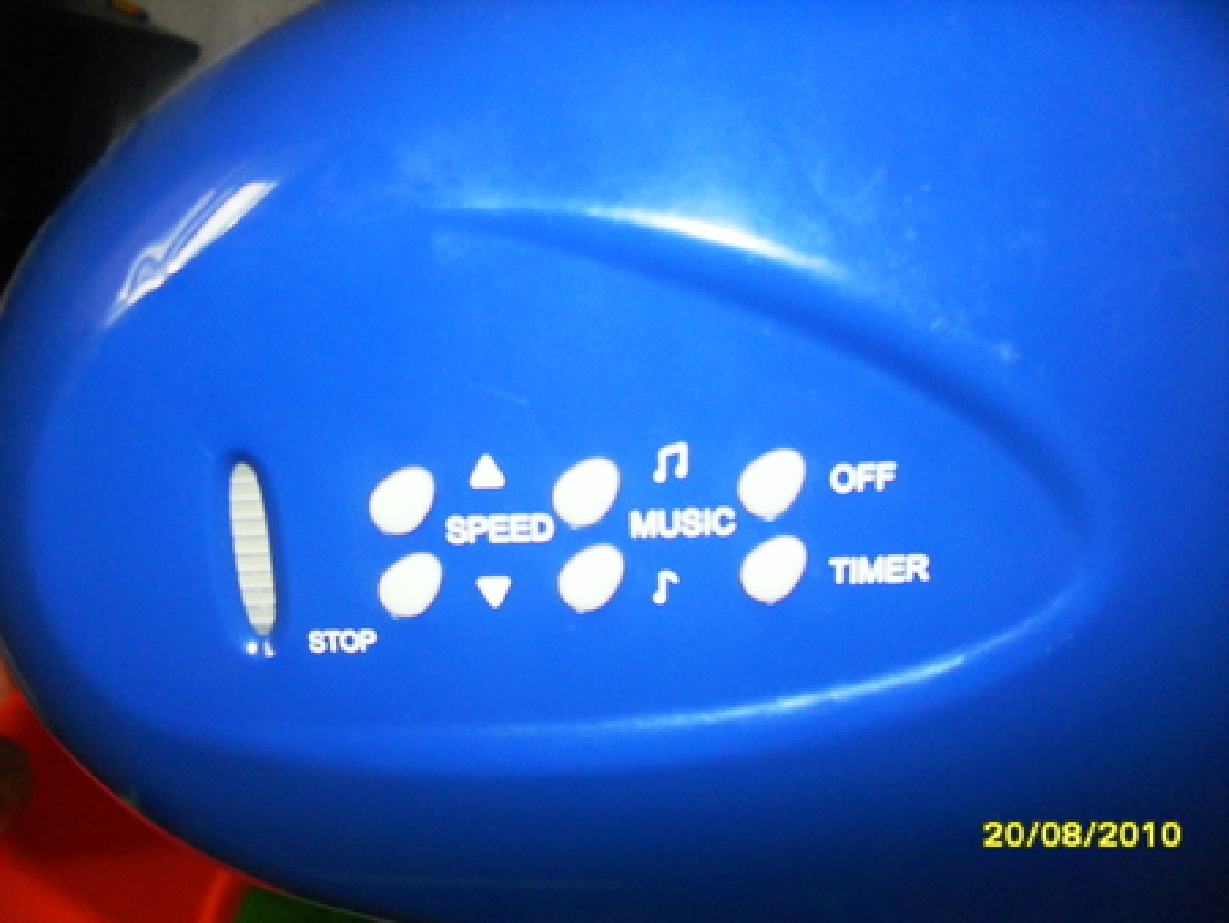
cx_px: 614
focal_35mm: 38
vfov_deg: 37.8
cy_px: 462
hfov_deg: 49.0
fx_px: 1350
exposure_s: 1/45
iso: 200
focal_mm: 6.3
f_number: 2.8
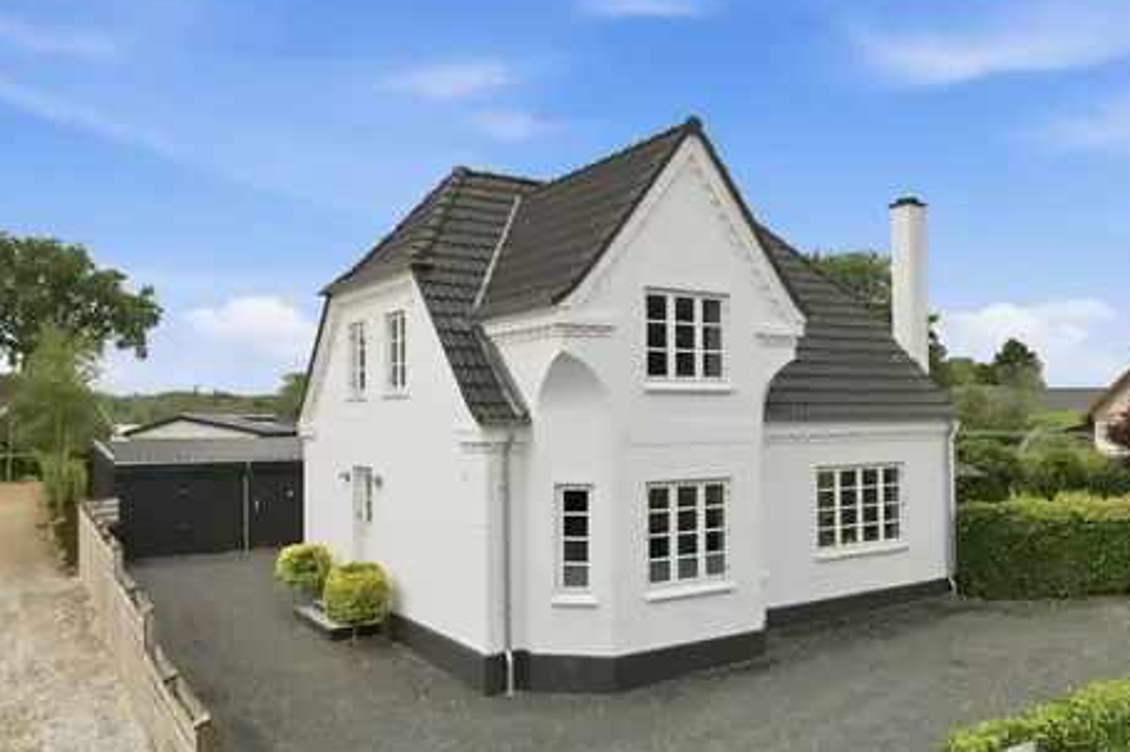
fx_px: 910
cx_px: 641
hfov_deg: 63.4
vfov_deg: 44.9
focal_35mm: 29
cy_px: 382
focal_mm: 8.4
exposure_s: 1/80
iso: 110
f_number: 2.8
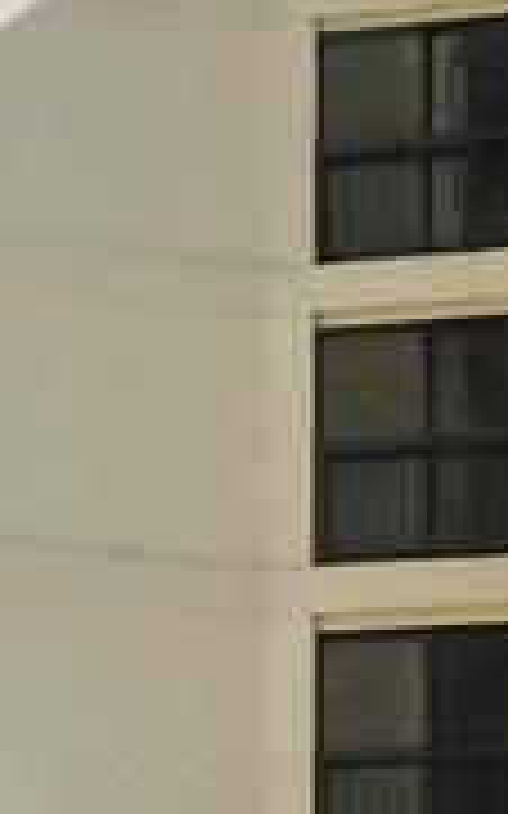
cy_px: 661
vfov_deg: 10.8
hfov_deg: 6.6
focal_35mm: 194
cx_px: -504
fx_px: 4301
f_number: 6
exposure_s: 1/800
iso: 125
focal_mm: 4
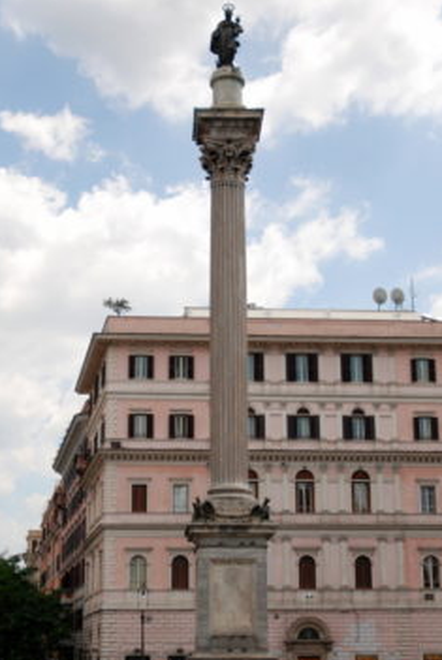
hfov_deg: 23.6
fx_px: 1060
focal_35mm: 58
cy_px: 391
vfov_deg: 34.5
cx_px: 206
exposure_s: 1/640
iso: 100
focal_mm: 27
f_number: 3.8
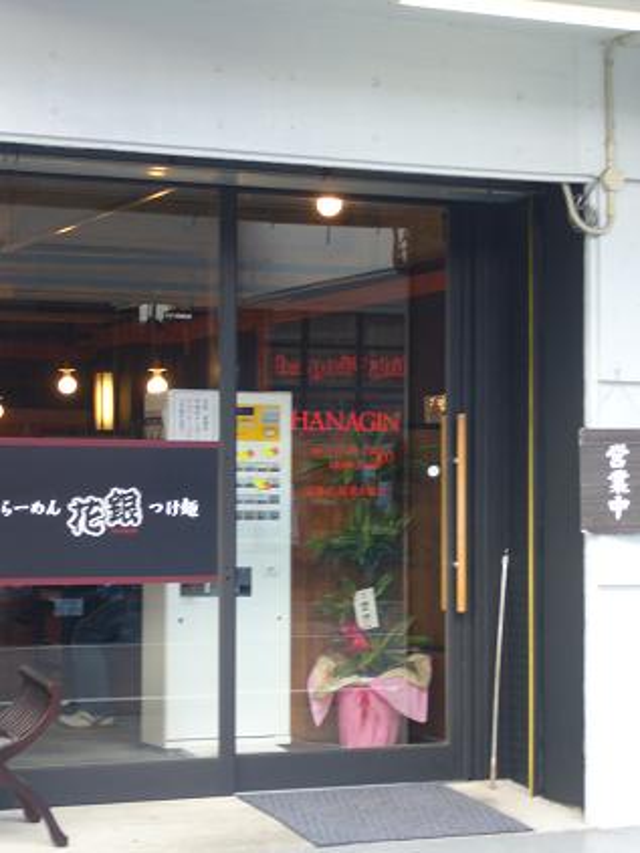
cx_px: 320
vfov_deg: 21.1
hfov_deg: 15.9
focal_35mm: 93
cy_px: 426
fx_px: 2294
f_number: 4.6
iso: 100
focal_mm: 15.4
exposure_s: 1/30
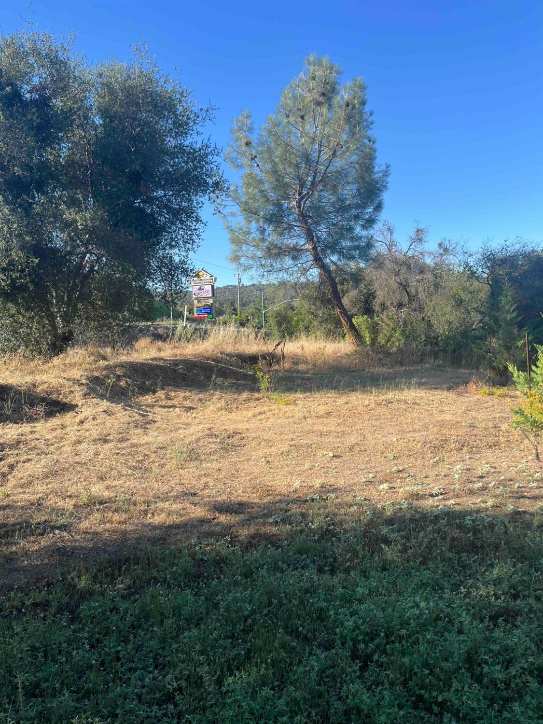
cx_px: 272
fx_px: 544
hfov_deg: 53.1
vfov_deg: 67.3
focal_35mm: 26
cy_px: 362
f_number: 1.6
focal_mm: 5.1
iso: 50
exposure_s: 1/1458
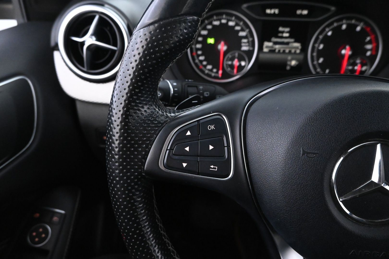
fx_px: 259
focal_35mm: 24
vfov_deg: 53.1
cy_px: 130
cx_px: 194
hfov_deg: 73.7
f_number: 4.5
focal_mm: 16
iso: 6400
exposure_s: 1/25
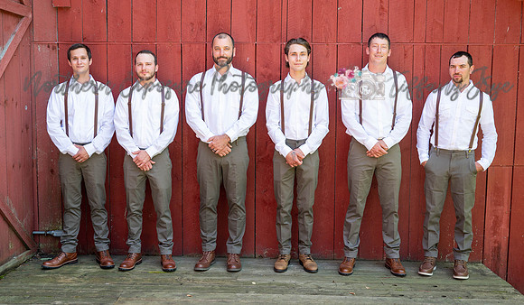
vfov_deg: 30.1
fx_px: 568
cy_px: 150
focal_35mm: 41
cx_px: 257
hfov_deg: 49.5
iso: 280
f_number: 4
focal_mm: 32.5
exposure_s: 1/250
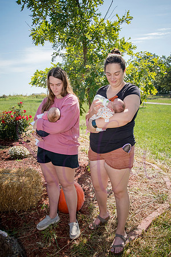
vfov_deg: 60.3
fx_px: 221
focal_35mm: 31
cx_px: 86
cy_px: 128
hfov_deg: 42.3
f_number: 10
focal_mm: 31
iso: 400
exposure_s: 1/500
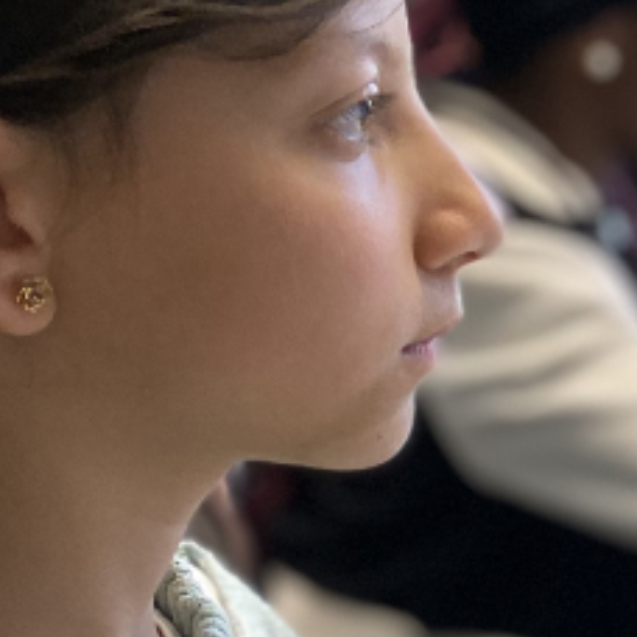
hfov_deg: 13.5
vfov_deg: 16.7
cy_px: 528
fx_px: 2144
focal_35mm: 103
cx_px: 1405
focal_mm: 4.2
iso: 100
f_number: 1.8
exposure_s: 1/100
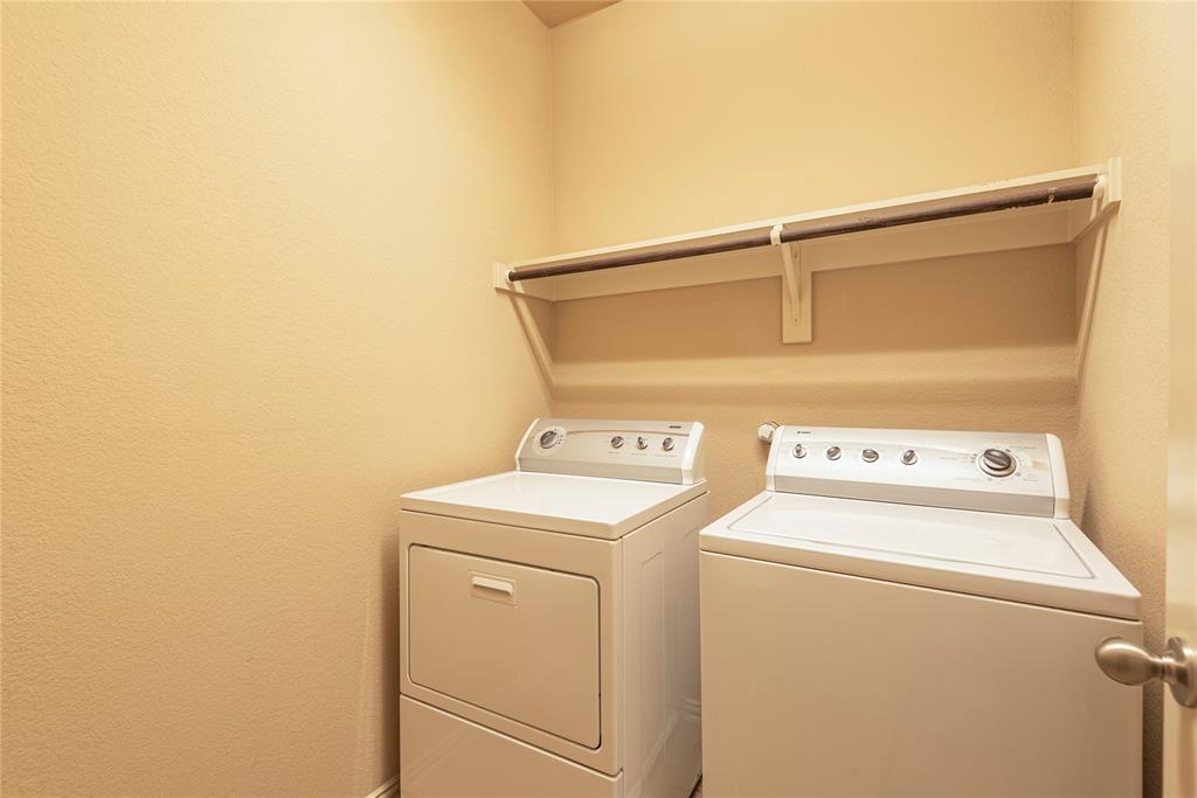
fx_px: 532
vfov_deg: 73.8
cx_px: 598
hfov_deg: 96.7
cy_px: 399
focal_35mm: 16
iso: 100
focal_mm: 16
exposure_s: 1/2.5
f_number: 7.1
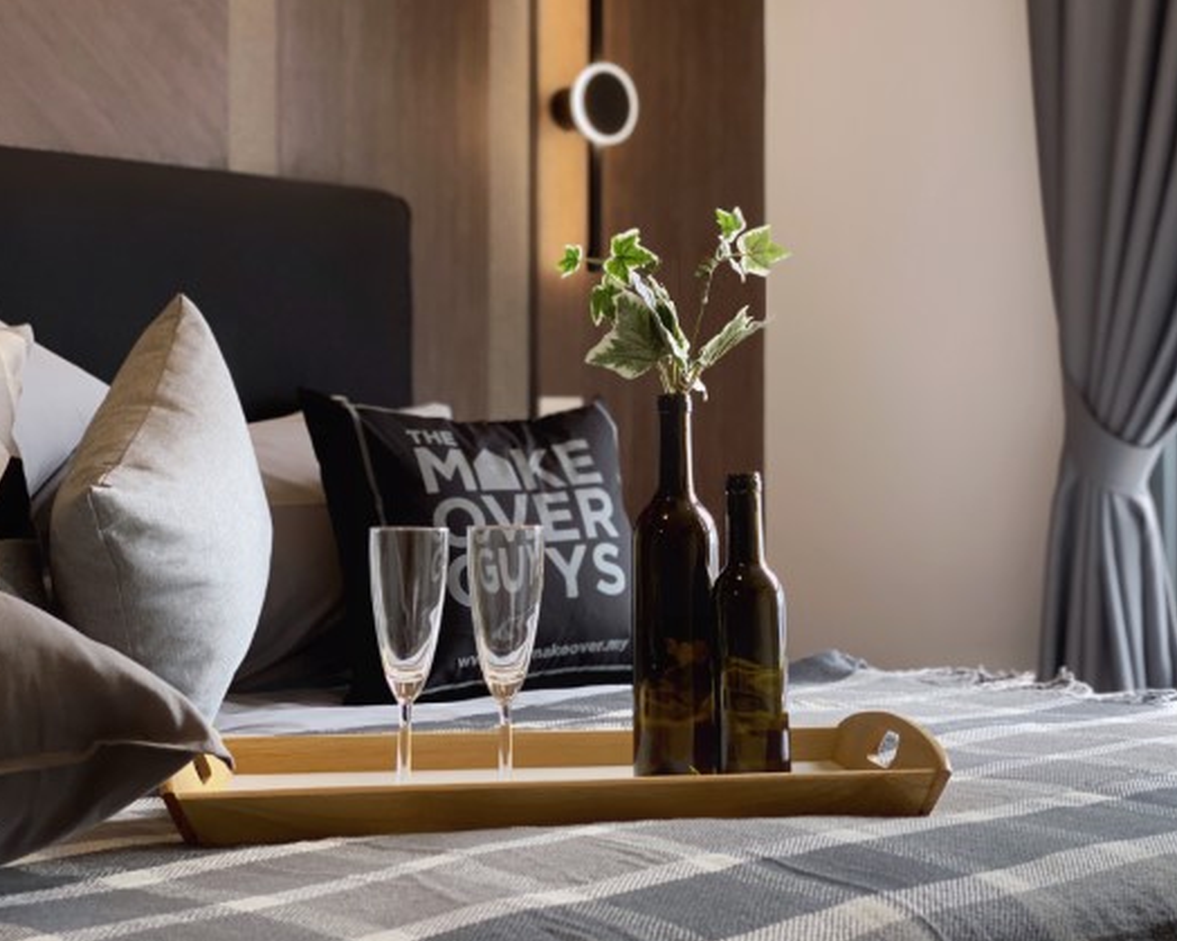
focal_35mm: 62
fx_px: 2159
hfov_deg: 30.4
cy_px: 422
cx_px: 705
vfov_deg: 24.6
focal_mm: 6
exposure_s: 1/122
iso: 160
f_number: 2
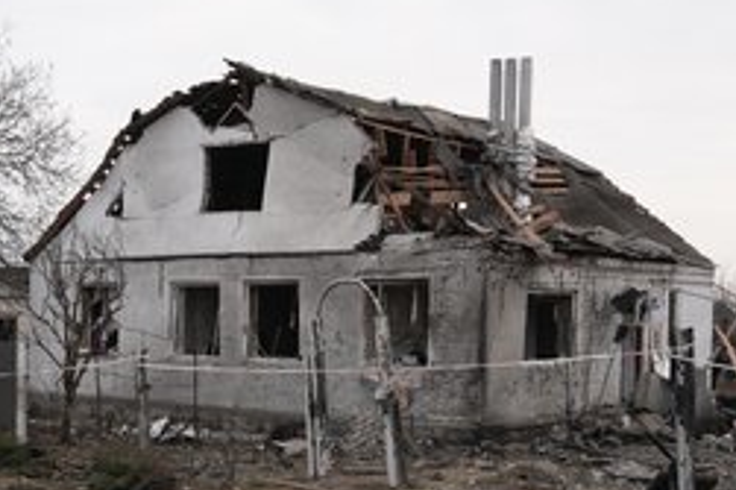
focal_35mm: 59
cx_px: 223
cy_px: 351
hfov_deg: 33.5
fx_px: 1205
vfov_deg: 22.8
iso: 200
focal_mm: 37
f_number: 2.8
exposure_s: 1/1000
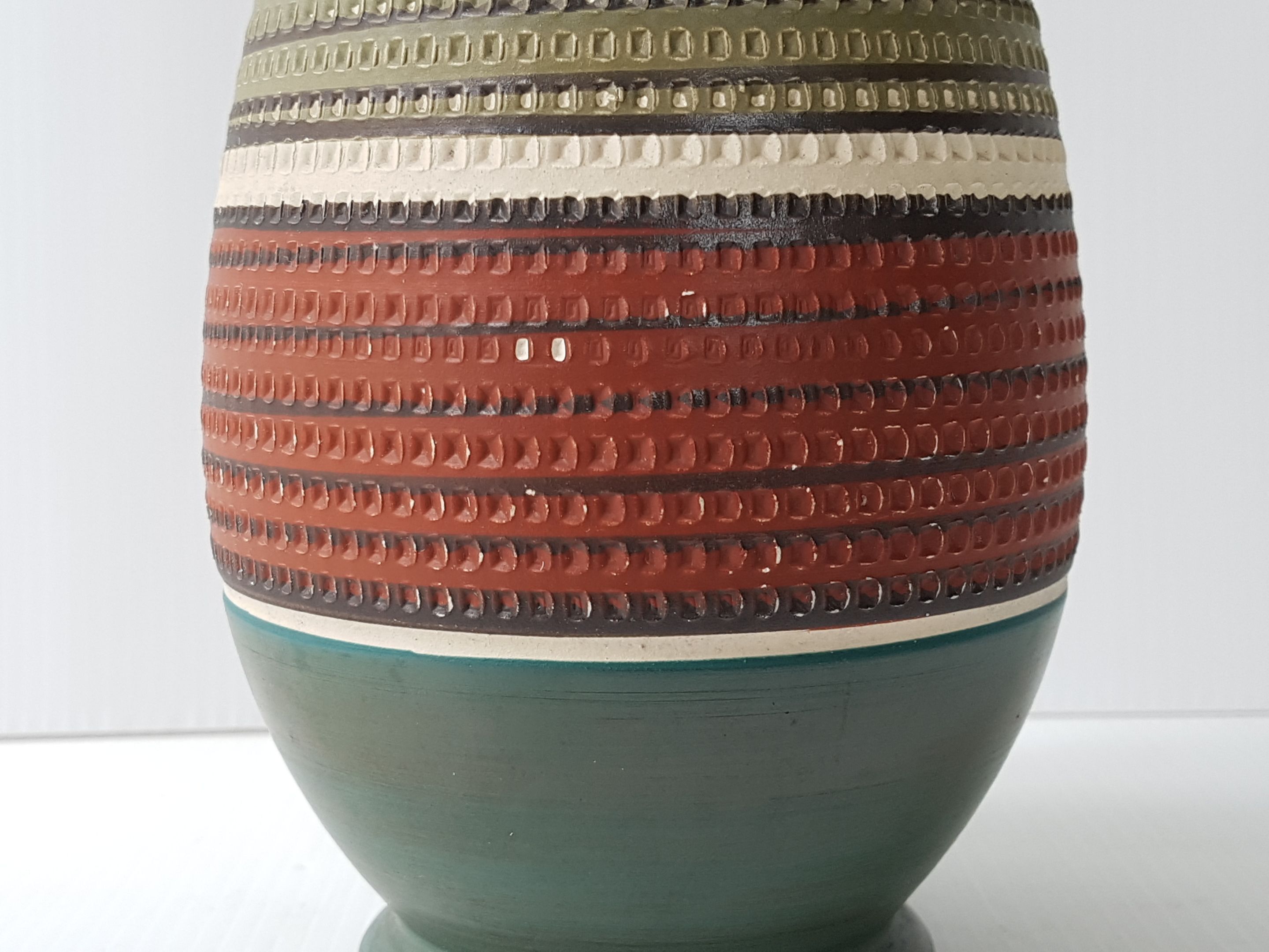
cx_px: 634
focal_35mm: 26
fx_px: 953
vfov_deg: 53.1
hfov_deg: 67.3
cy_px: 476
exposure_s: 1/100
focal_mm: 4.2
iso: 64
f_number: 1.7
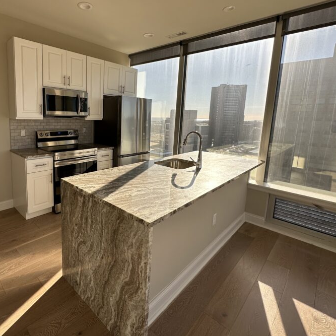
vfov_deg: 77.2
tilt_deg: -9.1
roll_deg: -1.6
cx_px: 115
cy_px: 144
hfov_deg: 75.5
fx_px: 209
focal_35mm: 19
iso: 40
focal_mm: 2.22
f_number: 2.2
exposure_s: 1/351
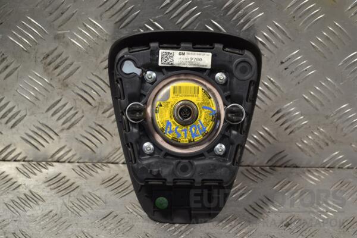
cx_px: 178
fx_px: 714
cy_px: 119
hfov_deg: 28.1
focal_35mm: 72
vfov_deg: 18.9
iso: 180
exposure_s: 1/30
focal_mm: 48
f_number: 5.3
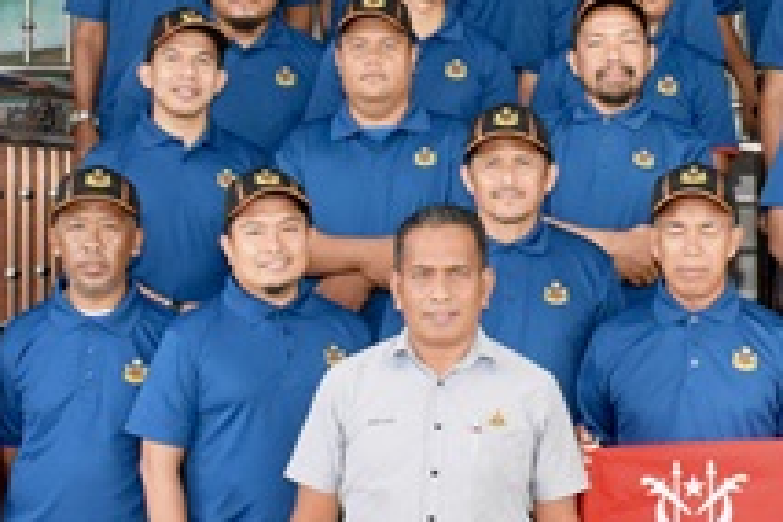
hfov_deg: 18.4
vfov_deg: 12.4
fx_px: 2392
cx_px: 665
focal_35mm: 110
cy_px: 140
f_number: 9
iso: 4000
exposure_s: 1/250
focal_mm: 26
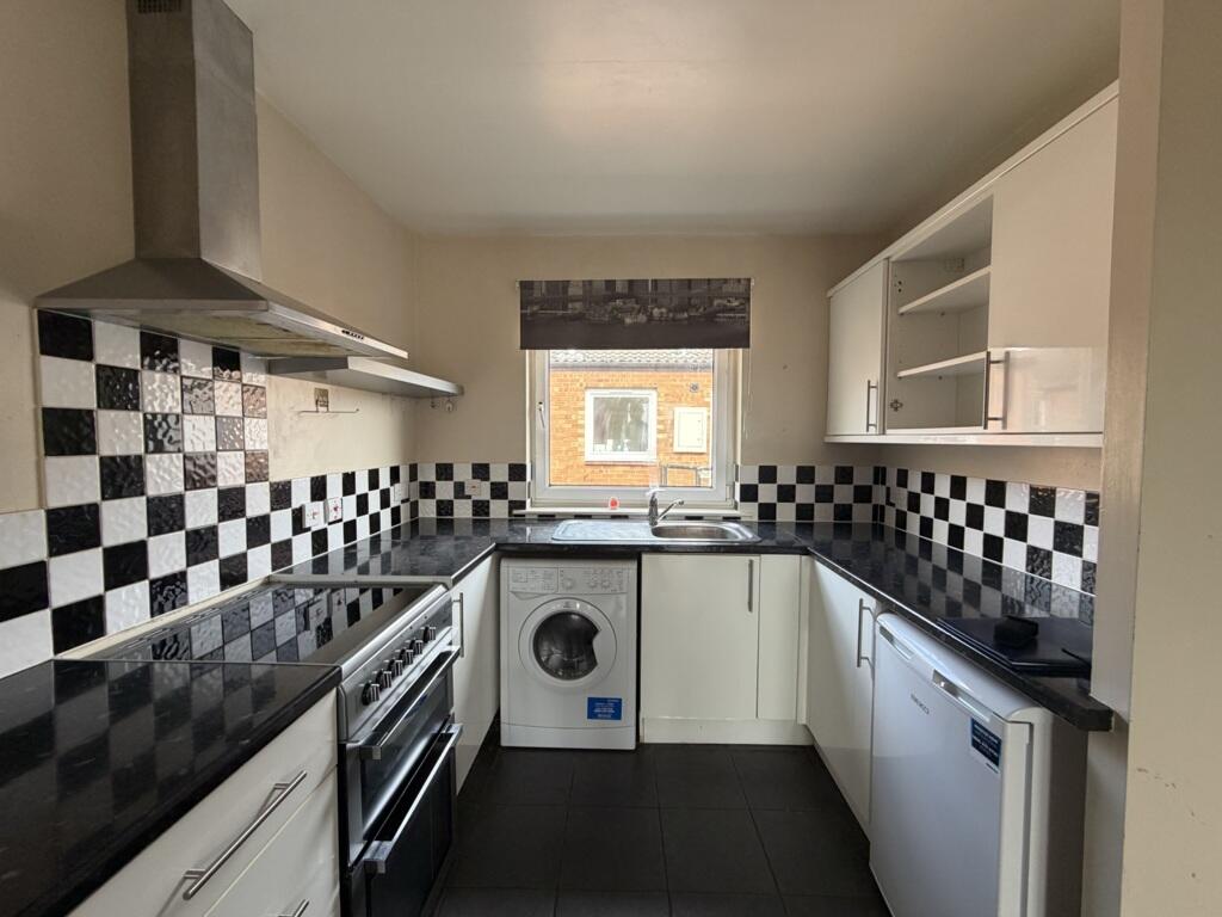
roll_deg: +0.0
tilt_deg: -2.9
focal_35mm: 14
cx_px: 611
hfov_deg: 102.1
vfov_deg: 85.7
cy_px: 458
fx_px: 494
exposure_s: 1/121
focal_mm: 2.22
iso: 200
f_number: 2.2
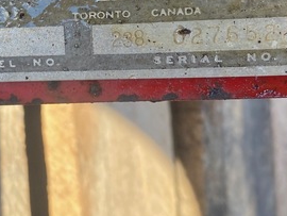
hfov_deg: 25.0
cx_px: 65
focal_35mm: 77
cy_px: 20
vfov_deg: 18.8
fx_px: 639
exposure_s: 1/351
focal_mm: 4.25
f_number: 1.8
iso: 32
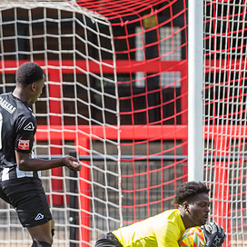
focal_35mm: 1340
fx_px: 10818
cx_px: 38
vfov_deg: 1.3
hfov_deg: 1.3
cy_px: 211
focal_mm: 400
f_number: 4
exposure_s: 1/2000
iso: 400
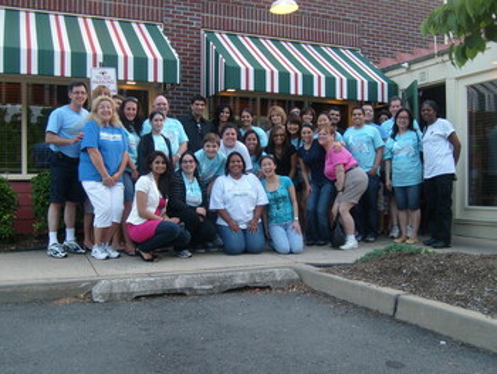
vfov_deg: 40.7
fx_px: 503
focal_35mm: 35
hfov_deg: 52.6
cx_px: 248
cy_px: 187
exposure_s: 1/90
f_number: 2.8
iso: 80
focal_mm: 5.8
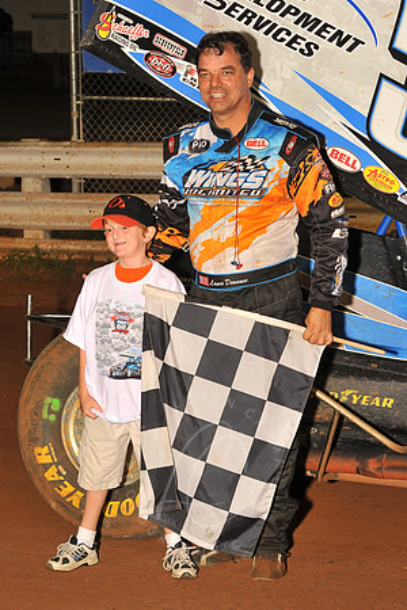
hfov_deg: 19.5
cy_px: 305
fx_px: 1187
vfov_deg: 28.8
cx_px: 204
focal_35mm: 70
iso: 500
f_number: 8
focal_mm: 70
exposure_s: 1/320
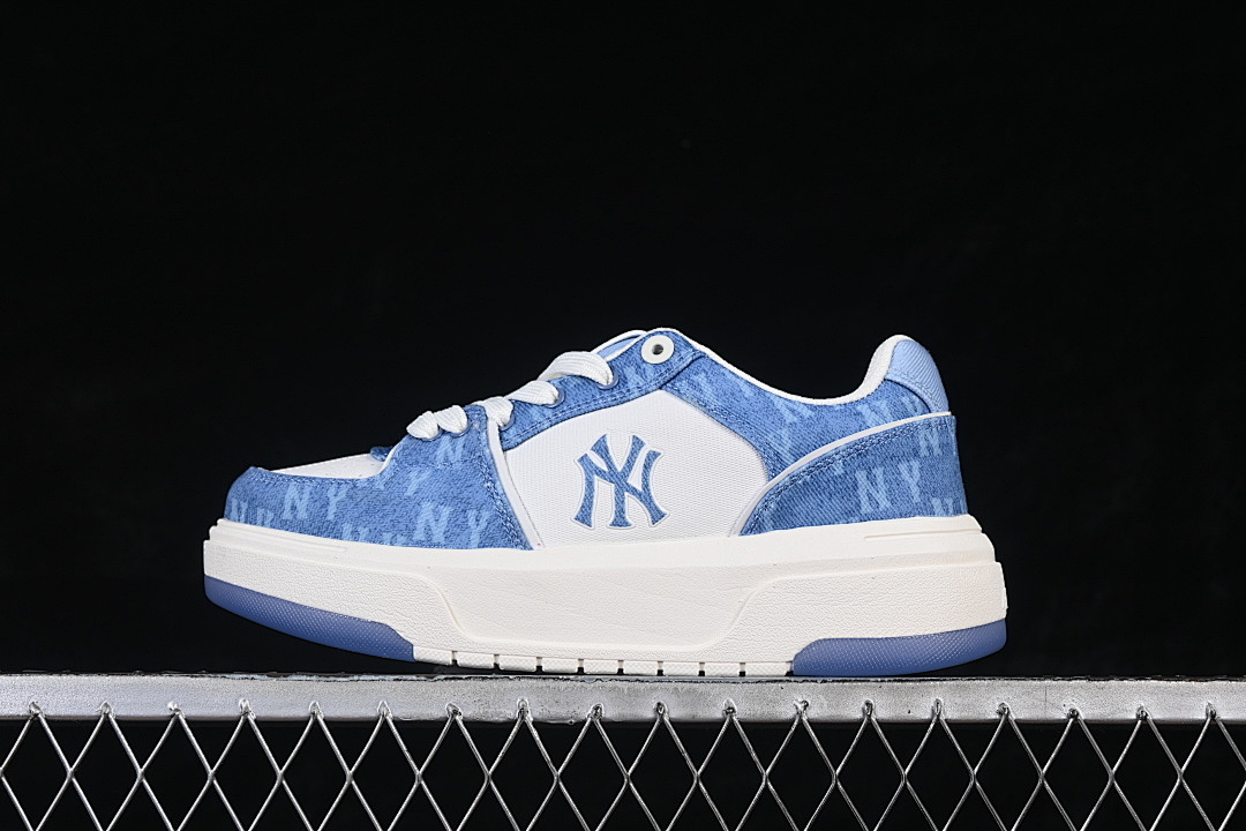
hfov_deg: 27.0
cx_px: 623
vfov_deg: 18.2
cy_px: 416
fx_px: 2596
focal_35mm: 75
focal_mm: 50
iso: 160
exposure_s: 1/80
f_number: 8
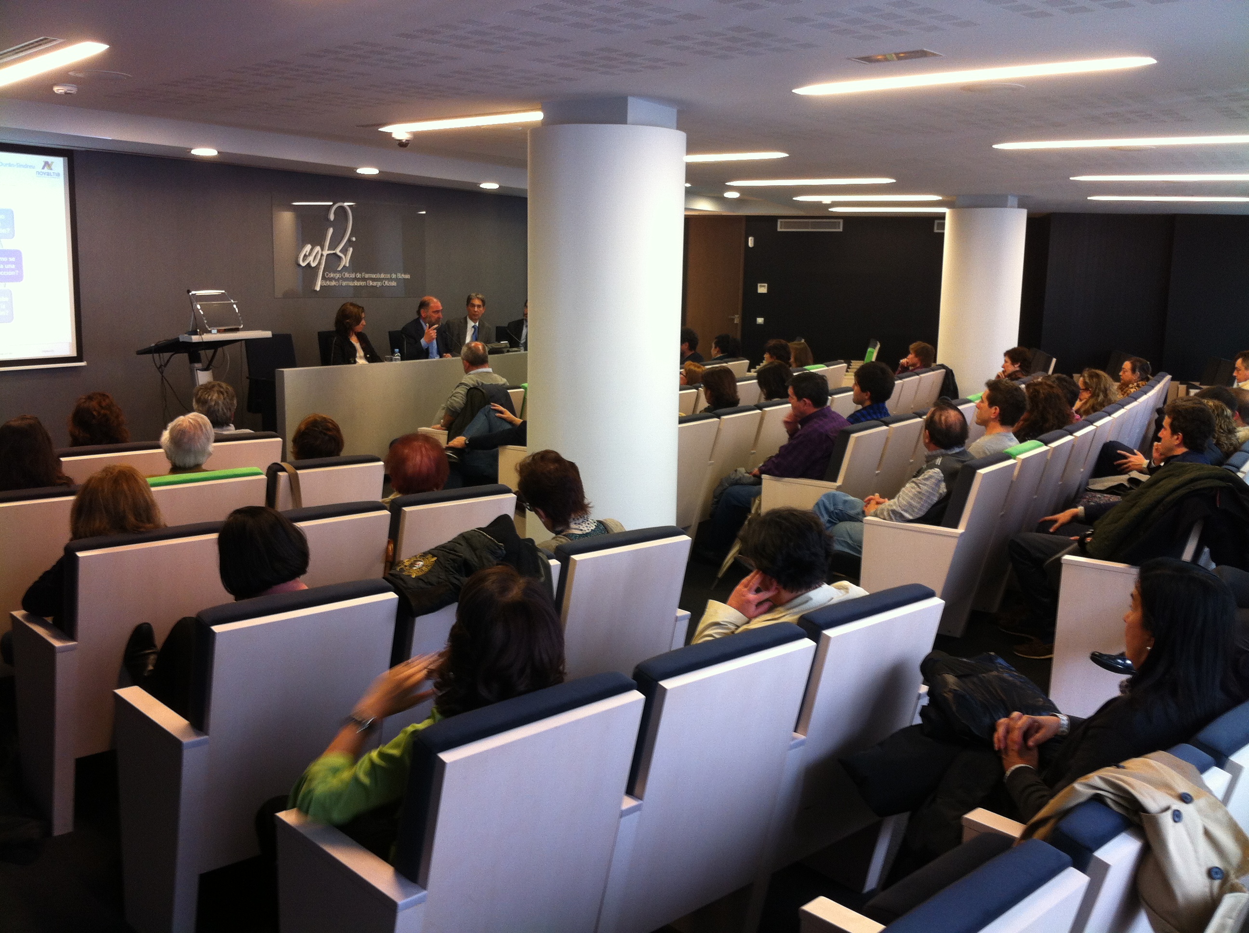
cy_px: 466
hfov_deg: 52.7
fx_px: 1261
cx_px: 624
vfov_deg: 40.6
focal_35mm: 35
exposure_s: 1/15
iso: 100
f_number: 2.8
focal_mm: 3.85
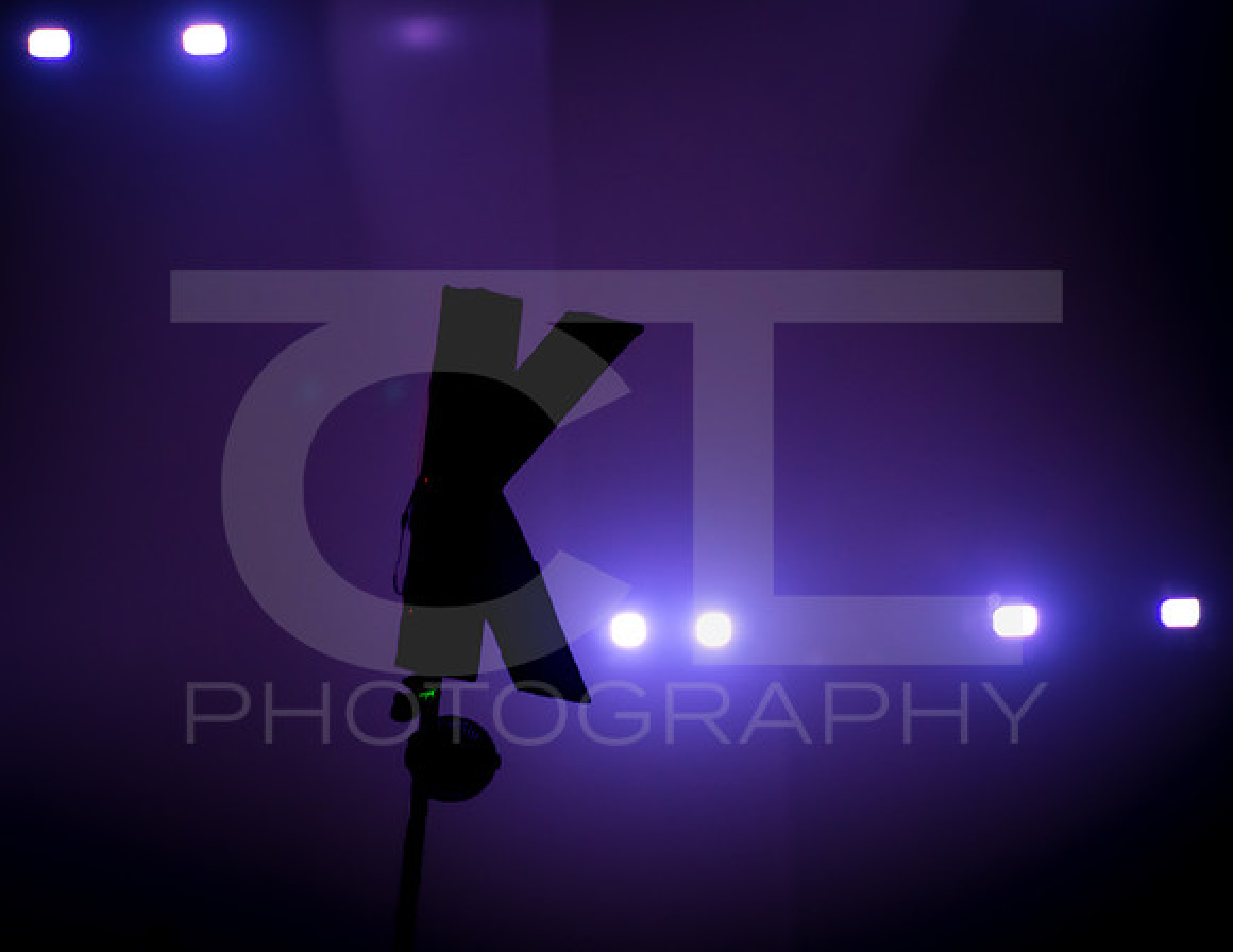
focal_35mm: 430
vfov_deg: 3.5
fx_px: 15479
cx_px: 518
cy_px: 476
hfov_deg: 4.6
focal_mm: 260
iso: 800
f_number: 8
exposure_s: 1/125
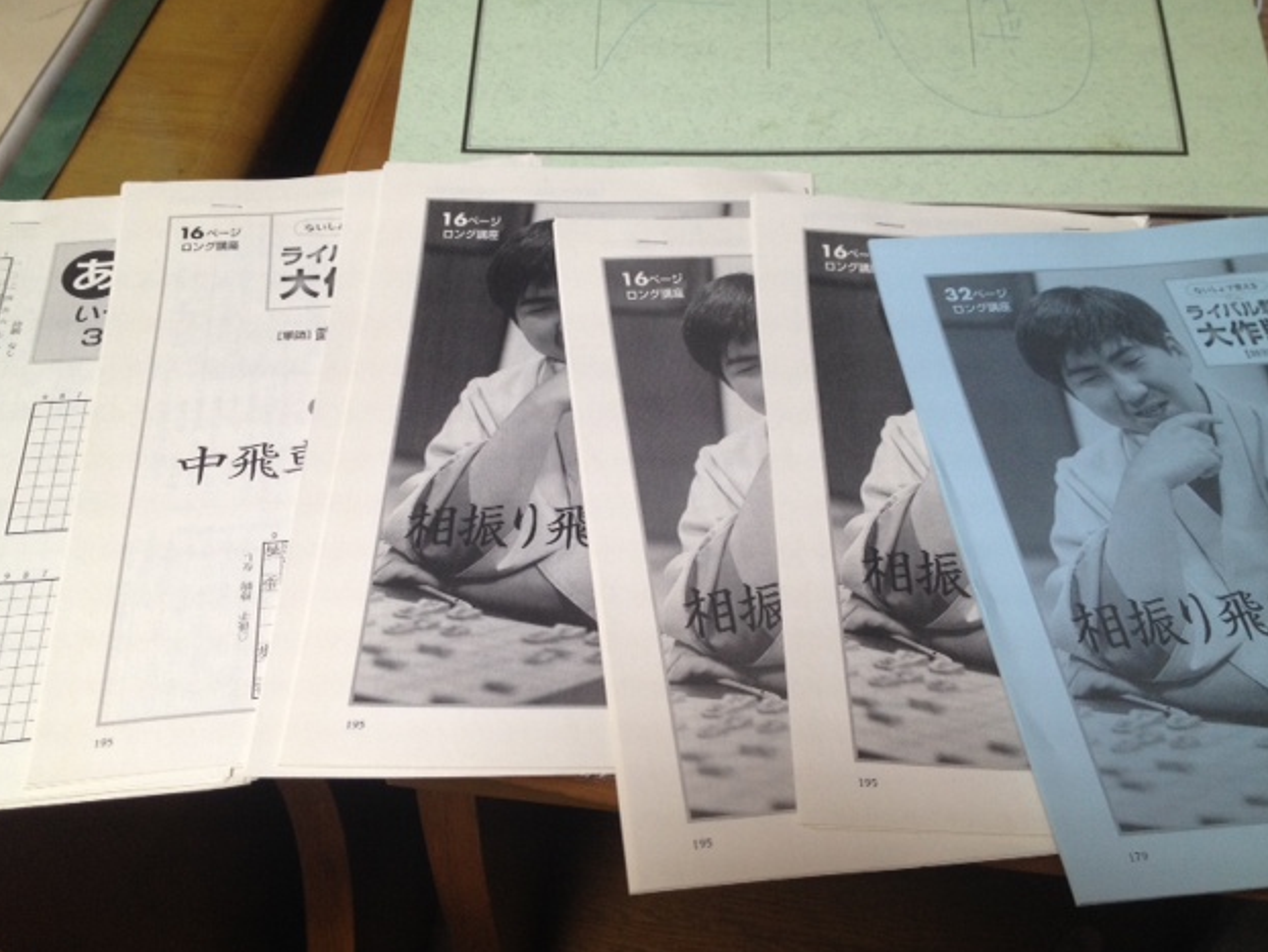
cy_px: 481
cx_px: 624
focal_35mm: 36
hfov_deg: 51.3
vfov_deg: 39.7
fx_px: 1319
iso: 100
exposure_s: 1/20
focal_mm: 4.28
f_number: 2.4
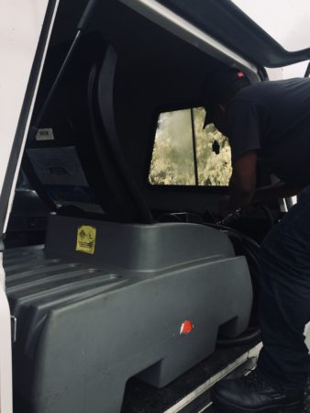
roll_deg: -0.5
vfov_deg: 61.6
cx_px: 155
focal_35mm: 29
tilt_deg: -4.1
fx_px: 346
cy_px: 206
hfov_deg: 48.3
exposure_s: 1/659
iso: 32
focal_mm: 4.15
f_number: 2.2
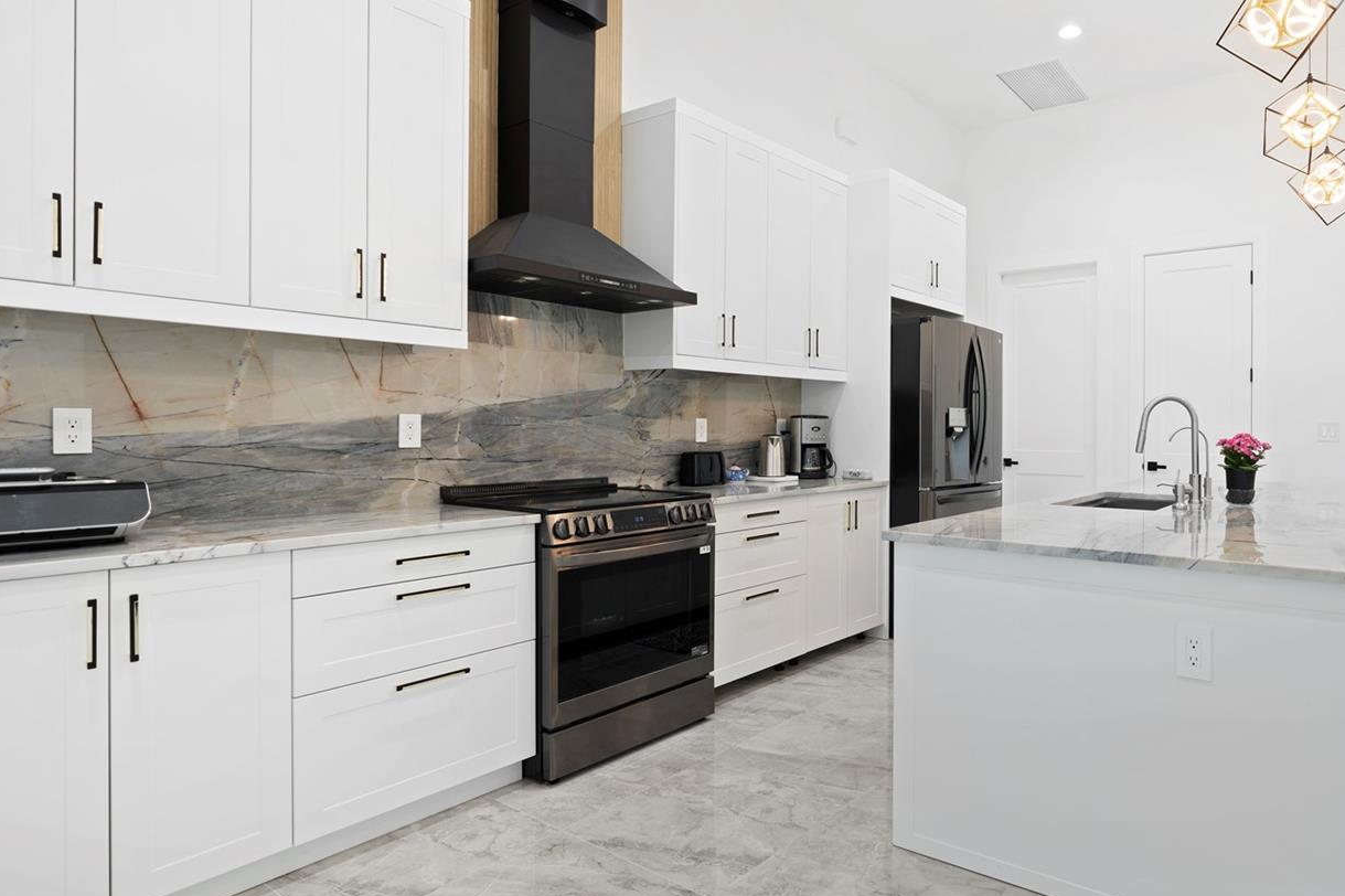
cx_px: 863
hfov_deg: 79.3
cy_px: 447
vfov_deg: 59.5
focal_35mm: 21
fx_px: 784
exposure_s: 1/1.25
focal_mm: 16
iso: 64
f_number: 7.1
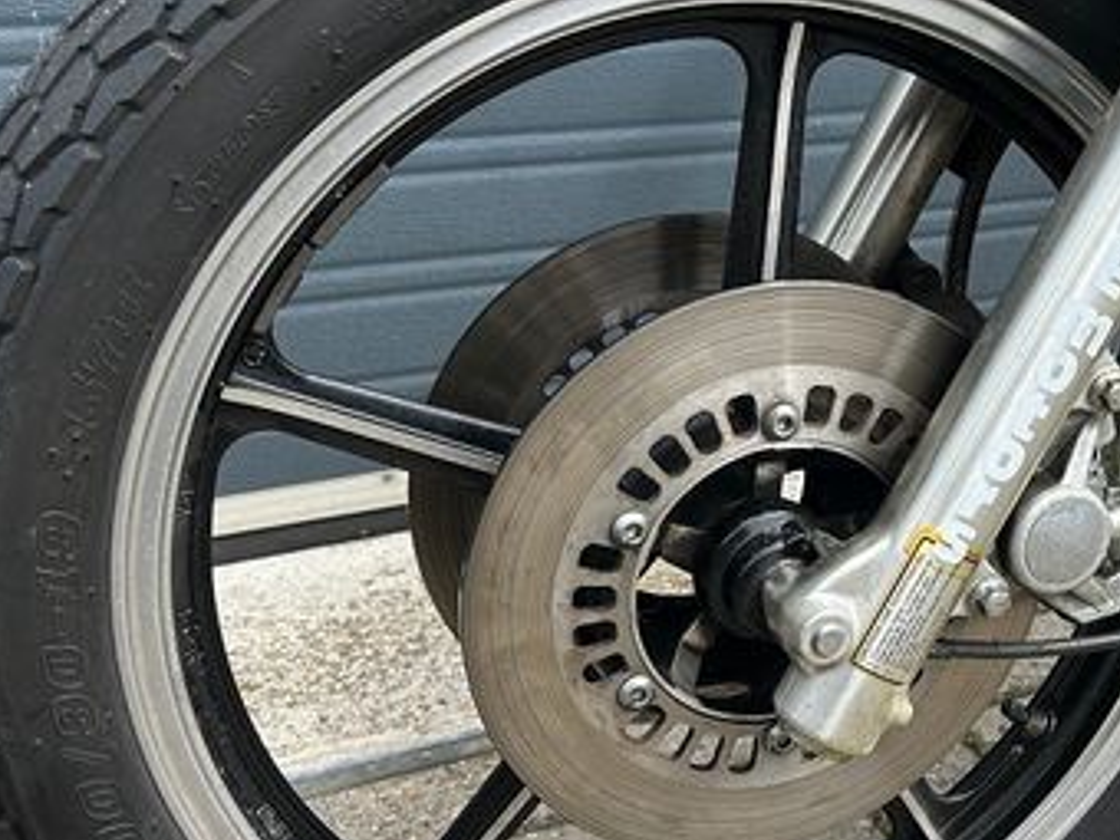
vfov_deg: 29.6
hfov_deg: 37.6
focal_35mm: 49
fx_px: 1585
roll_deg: -1.1
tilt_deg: -21.3
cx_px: 880
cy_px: 471
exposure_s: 1/1449
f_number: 1.5
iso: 50
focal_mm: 5.7
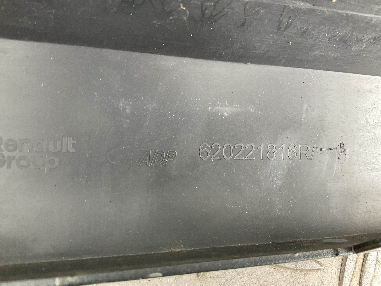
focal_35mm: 29
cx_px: 190
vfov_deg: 48.2
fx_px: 319
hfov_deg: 61.7
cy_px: 143
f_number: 1.8
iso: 50
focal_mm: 3
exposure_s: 1/60
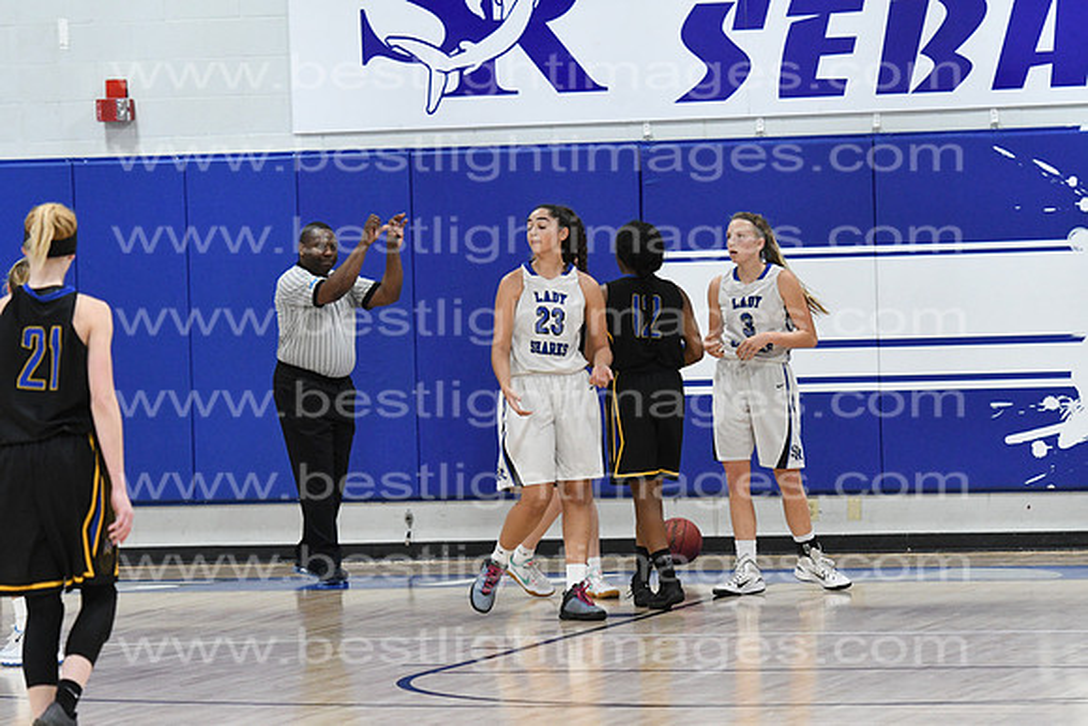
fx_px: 6121
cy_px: 363
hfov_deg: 10.2
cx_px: 544
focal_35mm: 202
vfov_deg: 6.8
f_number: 4
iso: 5000
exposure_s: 1/640
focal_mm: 135
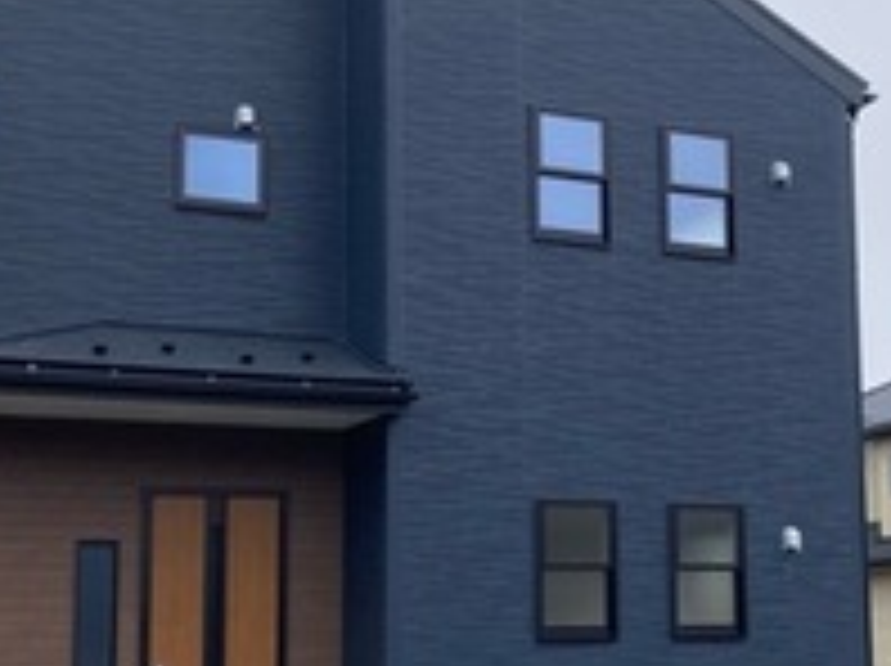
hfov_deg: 28.2
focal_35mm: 68
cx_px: 666
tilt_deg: +5.2
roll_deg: +1.3
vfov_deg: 21.5
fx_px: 1748
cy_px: 423
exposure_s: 1/585
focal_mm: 3.99
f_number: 1.8
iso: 20
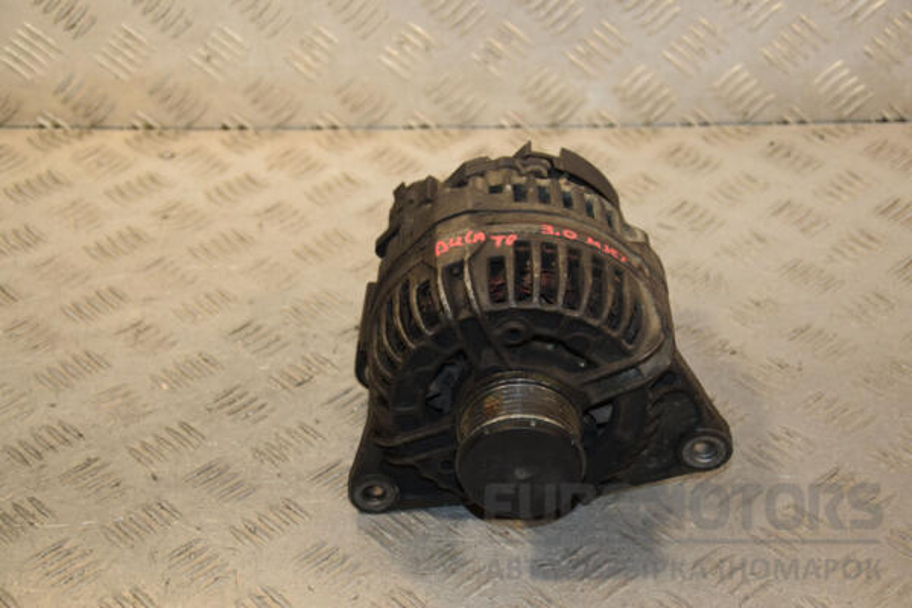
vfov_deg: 18.9
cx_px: 456
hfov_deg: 28.1
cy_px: 304
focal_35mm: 72
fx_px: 1824
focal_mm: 48
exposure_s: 1/200
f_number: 5.6
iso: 800
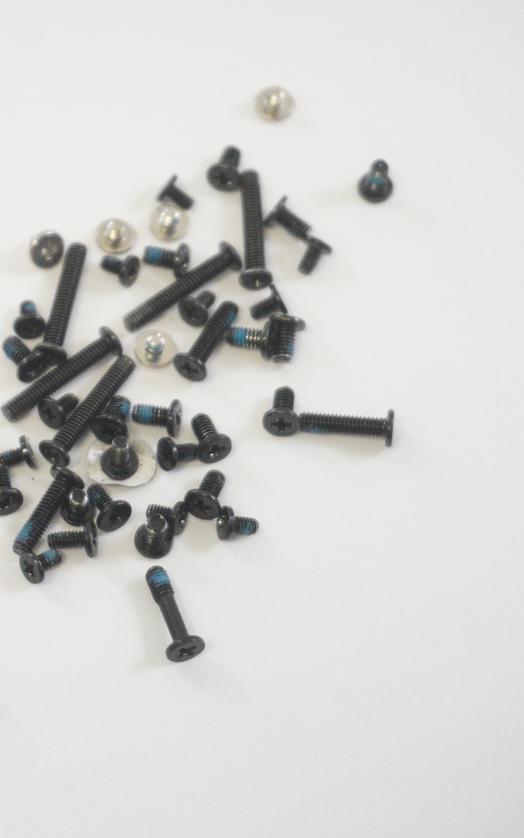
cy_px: 419
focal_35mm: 102
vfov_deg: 20.4
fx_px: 2330
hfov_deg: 12.8
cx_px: 88
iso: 5000
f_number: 5.6
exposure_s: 1/250
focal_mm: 44
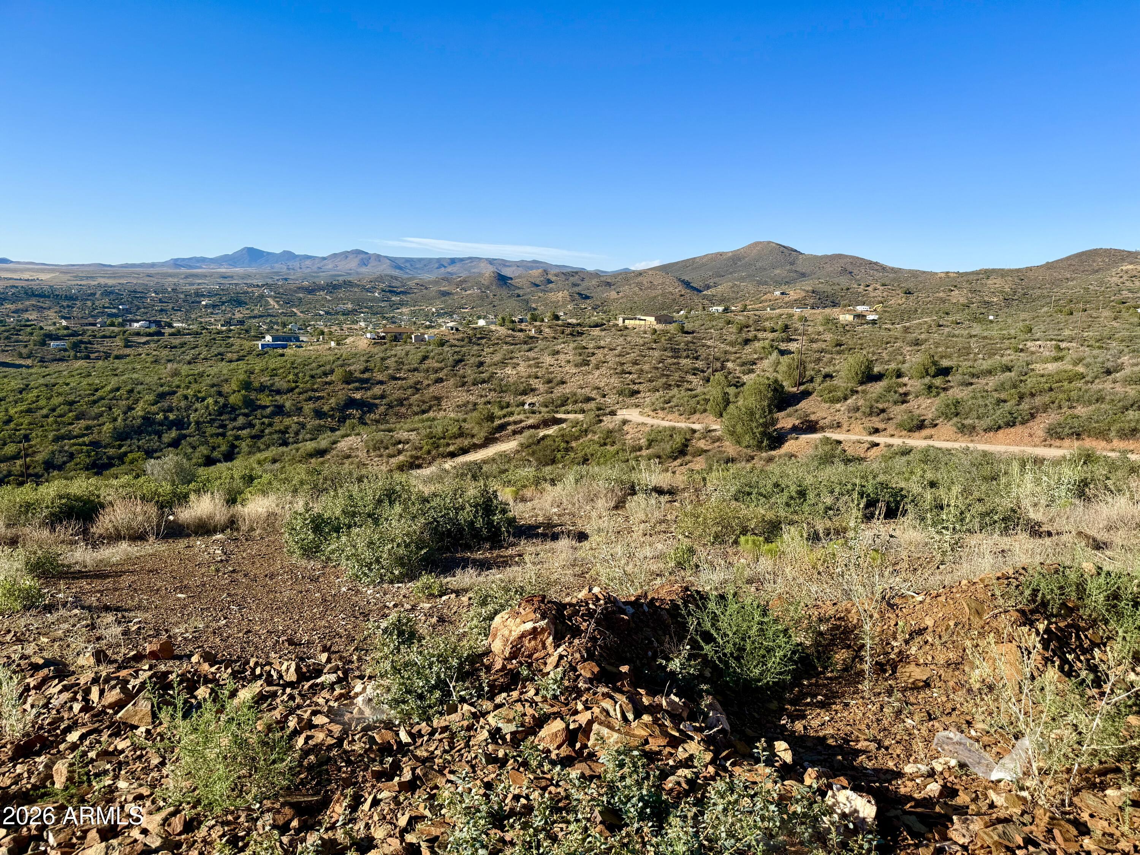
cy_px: 428
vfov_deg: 56.8
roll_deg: -2.1
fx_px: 790
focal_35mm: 24
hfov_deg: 71.6
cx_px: 570
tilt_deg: -9.0
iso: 80
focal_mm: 6.76
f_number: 1.78
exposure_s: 1/3145
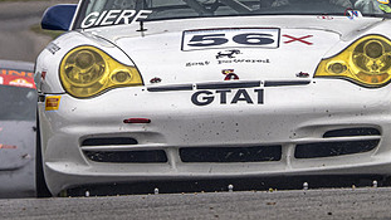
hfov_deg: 1.3
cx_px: 171
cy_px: 2
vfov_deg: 0.7
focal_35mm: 1709
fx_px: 17720
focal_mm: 420
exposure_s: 1/320
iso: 320
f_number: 13
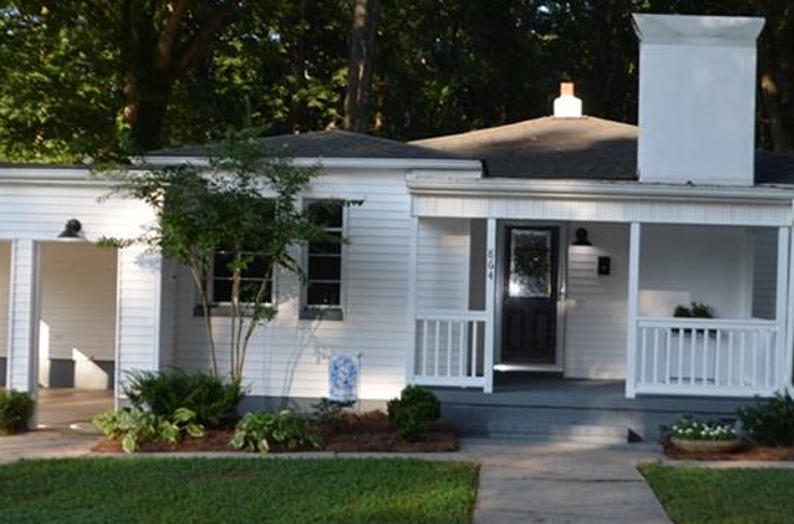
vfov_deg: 23.6
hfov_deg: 35.1
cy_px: 236
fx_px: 1253
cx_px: 412
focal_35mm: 57
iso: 100
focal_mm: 20
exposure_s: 1/160
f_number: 5.6
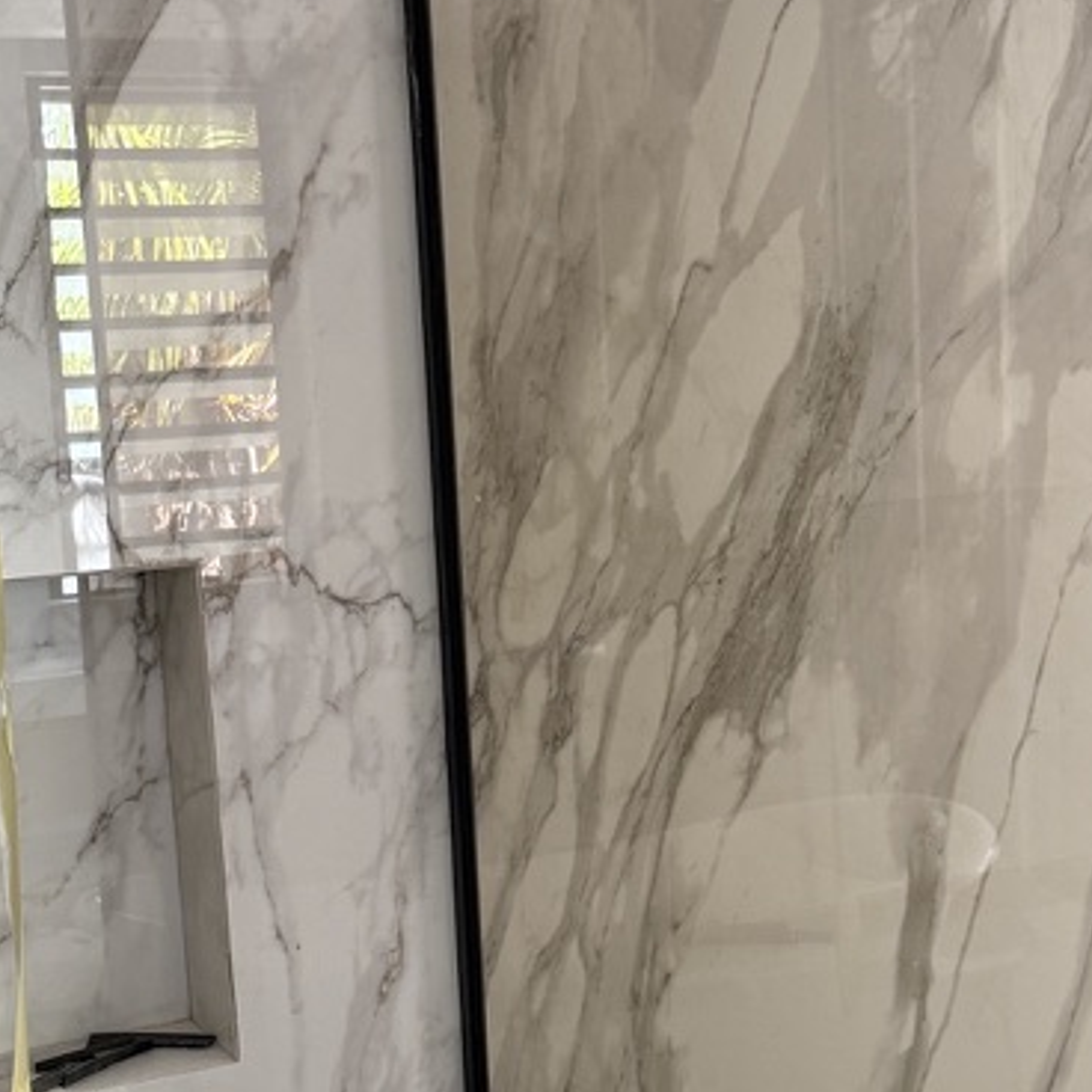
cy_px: 617
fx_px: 2106
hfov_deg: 29.1
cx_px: 567
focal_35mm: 59
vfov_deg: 29.0
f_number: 1.78
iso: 250
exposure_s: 1/60
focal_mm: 6.76
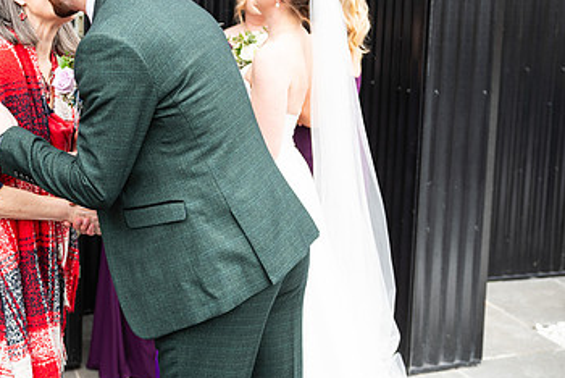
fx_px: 911
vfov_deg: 23.2
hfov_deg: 34.1
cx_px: 187
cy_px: 104
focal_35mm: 58
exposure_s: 1/200
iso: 160
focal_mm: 35
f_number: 3.5
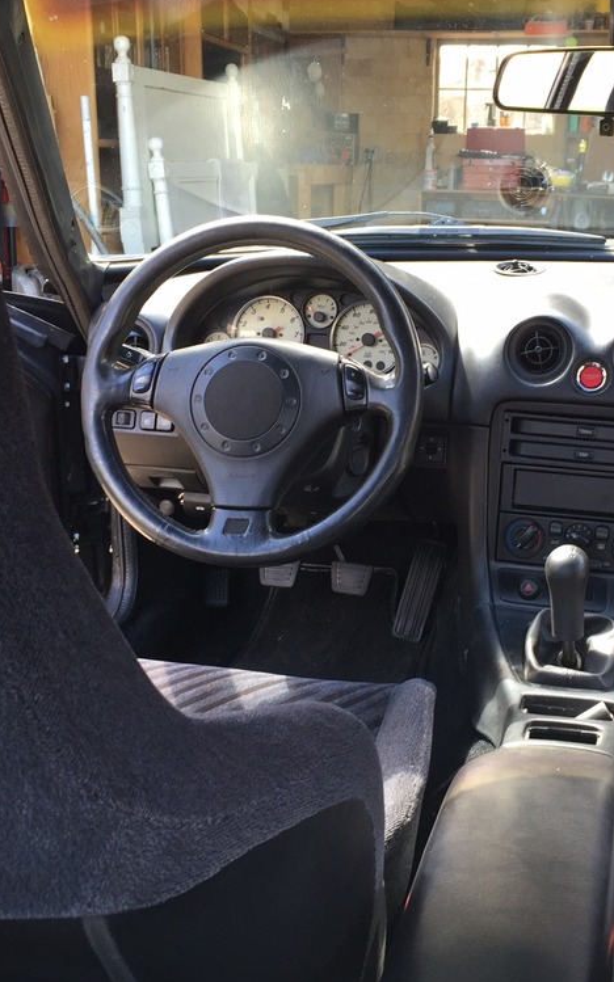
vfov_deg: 47.2
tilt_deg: -15.3
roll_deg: -1.2
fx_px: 1125
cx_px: 374
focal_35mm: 42
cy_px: 494
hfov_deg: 30.4
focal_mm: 4.15
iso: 40
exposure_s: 1/60
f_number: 2.2
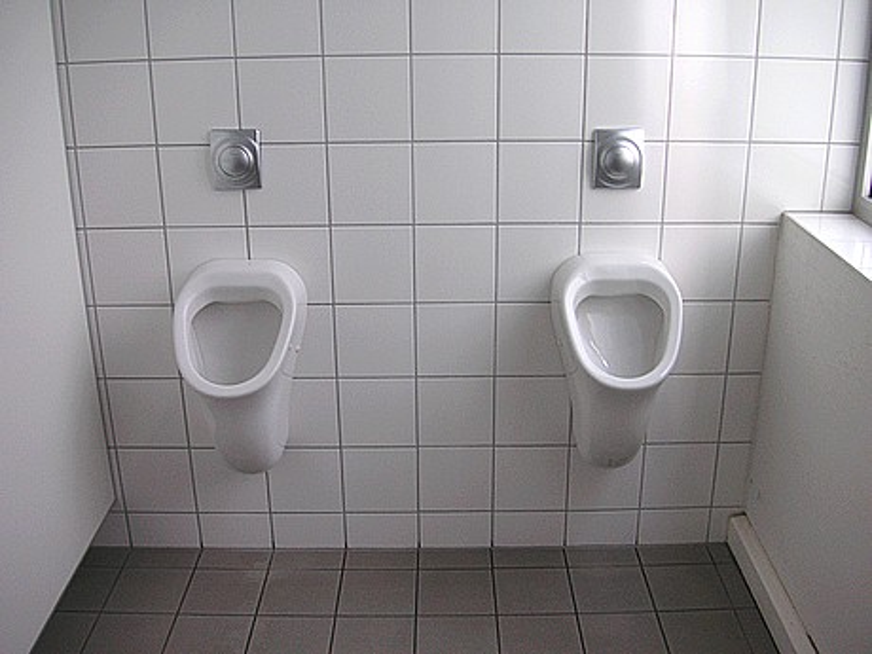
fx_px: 932
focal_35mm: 37
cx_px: 436
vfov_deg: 38.7
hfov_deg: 50.1
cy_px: 327
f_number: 2.8
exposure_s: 1/45
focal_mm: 6.1
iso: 80
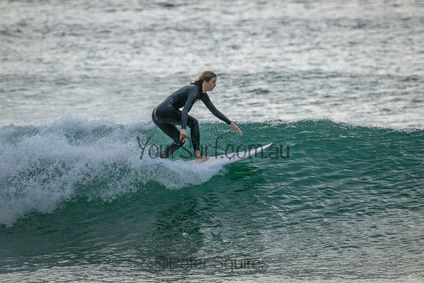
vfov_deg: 1.7
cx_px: 212
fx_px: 9424
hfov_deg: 2.6
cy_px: 142
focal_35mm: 800
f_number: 11
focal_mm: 800
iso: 4000
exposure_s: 1/2000
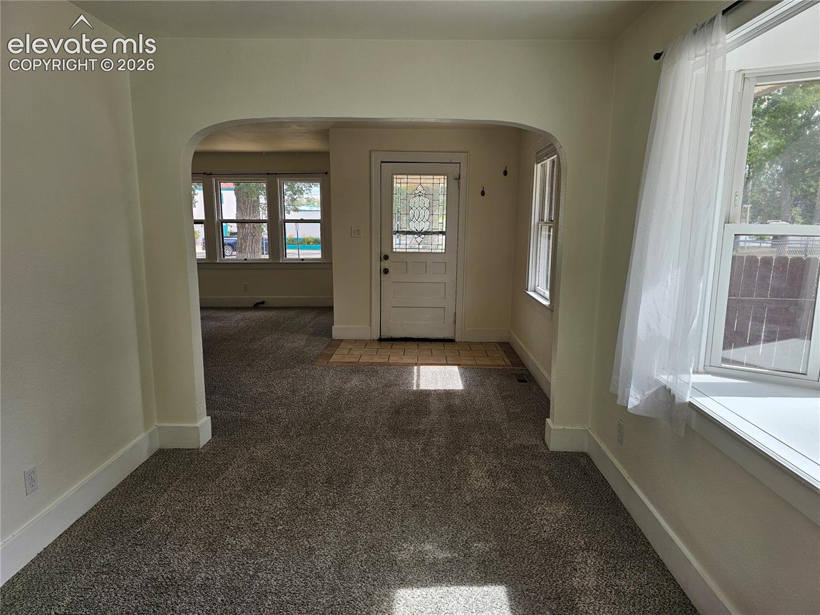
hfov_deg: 73.9
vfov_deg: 58.9
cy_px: 308
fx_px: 545
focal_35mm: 23
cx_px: 410
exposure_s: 1/207
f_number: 1.7
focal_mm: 6.3
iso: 20
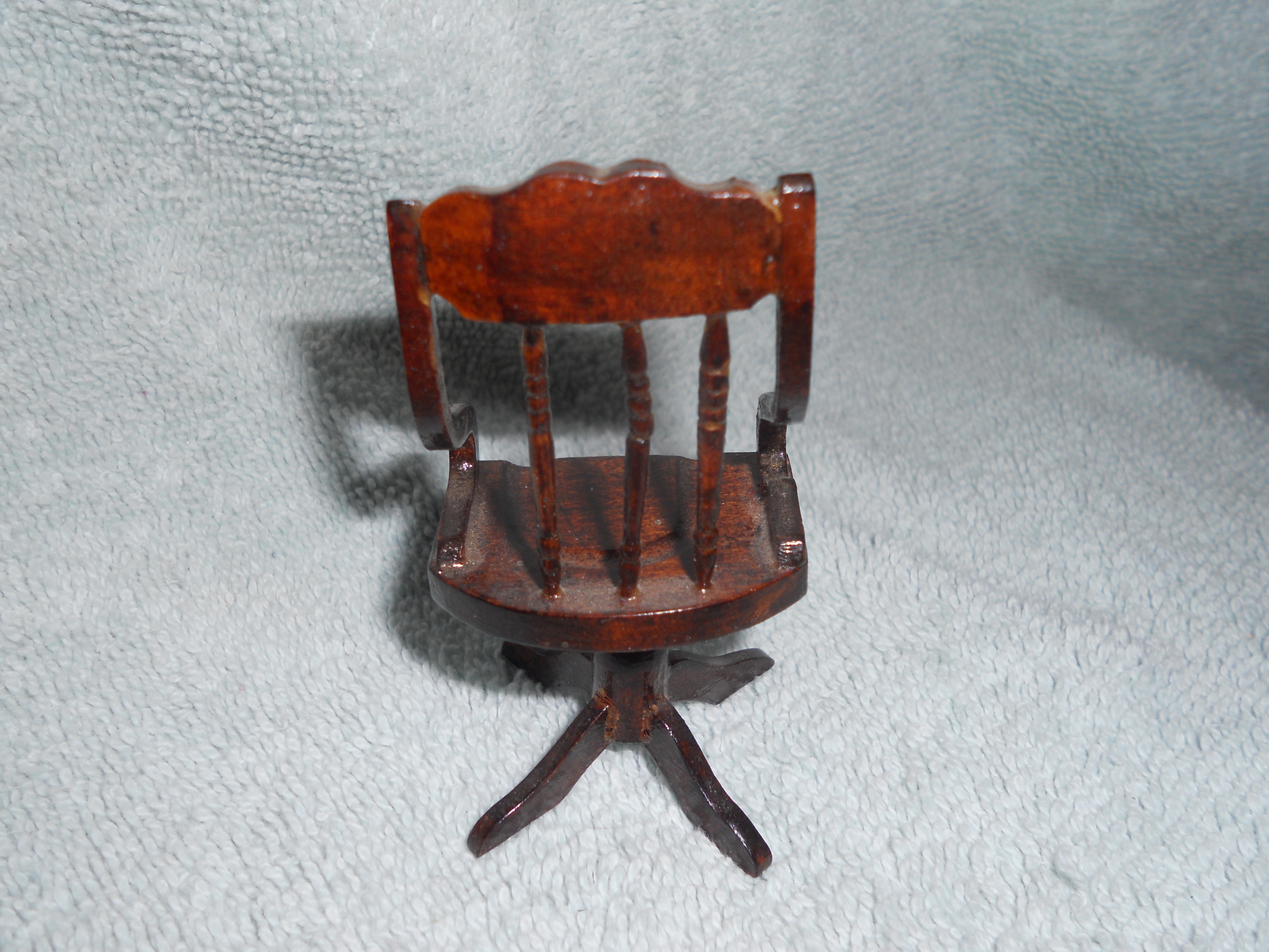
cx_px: 634
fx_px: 1173
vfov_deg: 44.2
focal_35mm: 32
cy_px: 476
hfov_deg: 56.8
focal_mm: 5.8
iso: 80
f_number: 8.8
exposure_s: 1/25
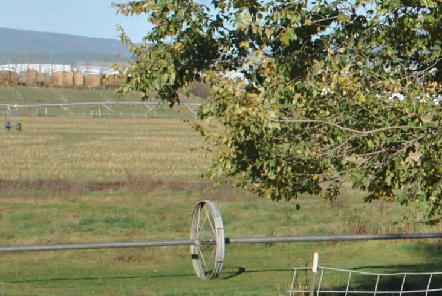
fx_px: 1966
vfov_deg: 8.6
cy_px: 231
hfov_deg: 12.3
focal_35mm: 160
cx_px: 632
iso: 100
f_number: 9
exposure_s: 1/320
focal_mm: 26
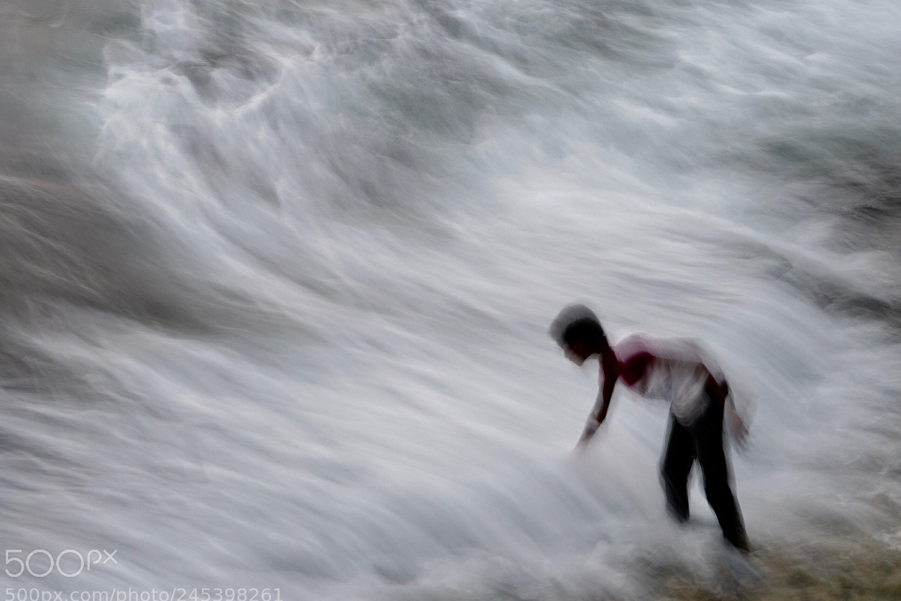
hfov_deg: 19.6
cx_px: 450
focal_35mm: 104
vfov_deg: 13.2
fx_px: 2604
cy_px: 320
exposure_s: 1/1.6
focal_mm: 65
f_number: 6.3
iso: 100
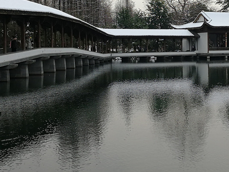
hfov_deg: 30.9
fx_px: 410
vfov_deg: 23.4
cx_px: 157
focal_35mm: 62
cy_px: 42
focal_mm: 3.95
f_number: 2.2
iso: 50
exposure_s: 1/157
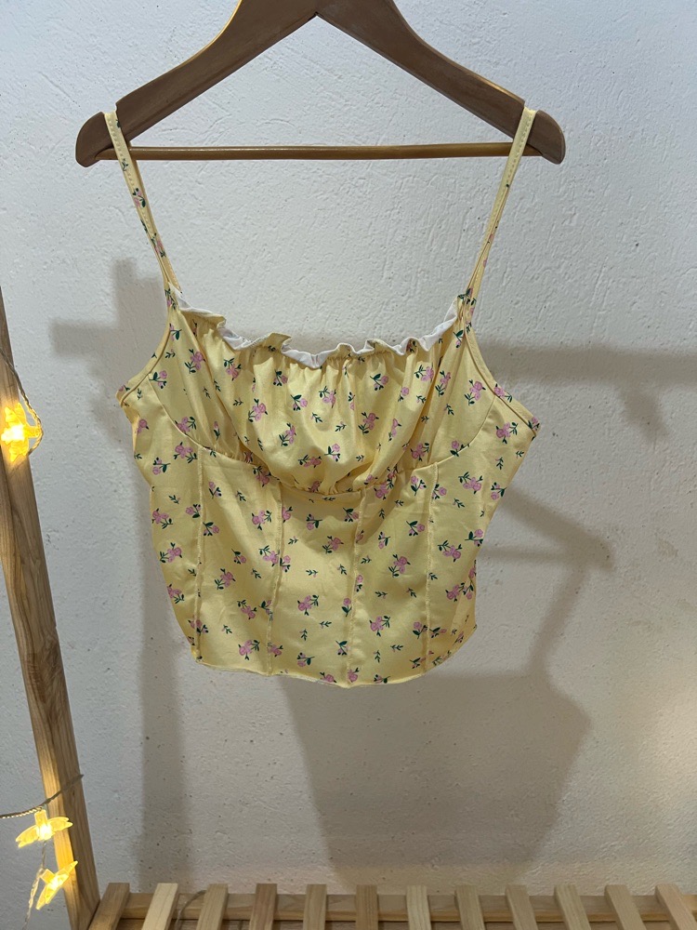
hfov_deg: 53.1
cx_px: 348
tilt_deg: -9.8
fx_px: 698
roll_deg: -1.4
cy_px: 465
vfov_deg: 67.3
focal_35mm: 26
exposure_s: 1/50
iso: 160
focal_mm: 5.7
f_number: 1.5
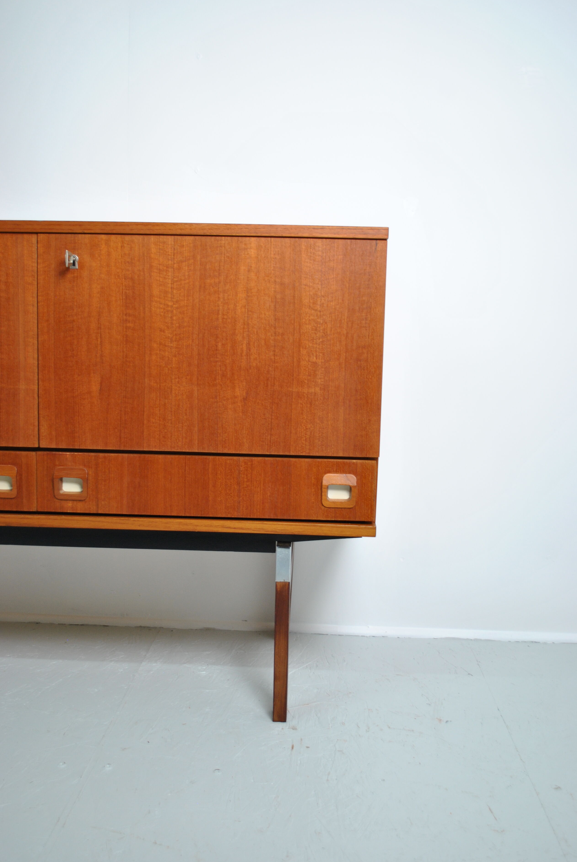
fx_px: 887
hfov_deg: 36.0
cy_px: 431
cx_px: 285
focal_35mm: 37
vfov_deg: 51.8
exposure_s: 1/30
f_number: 4
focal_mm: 24
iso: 280
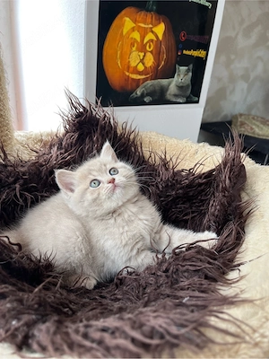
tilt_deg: -25.6
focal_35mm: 26
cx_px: 134
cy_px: 180
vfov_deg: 67.3
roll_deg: -6.5
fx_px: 269
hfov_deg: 53.1
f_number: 1.6
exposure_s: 1/121
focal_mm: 5.1
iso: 125
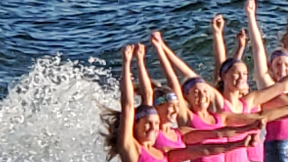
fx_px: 1542
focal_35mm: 202
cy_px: 104
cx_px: 396
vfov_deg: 6.0
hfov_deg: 10.4
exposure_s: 1/511
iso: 50
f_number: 2.4
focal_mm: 6
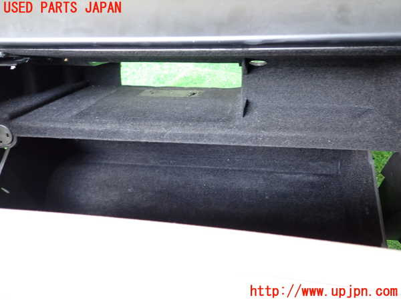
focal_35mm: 30
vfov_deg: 46.8
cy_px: 150
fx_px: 348
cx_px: 200
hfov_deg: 60.0
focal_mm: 5.4
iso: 400
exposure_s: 1/30
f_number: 2.3
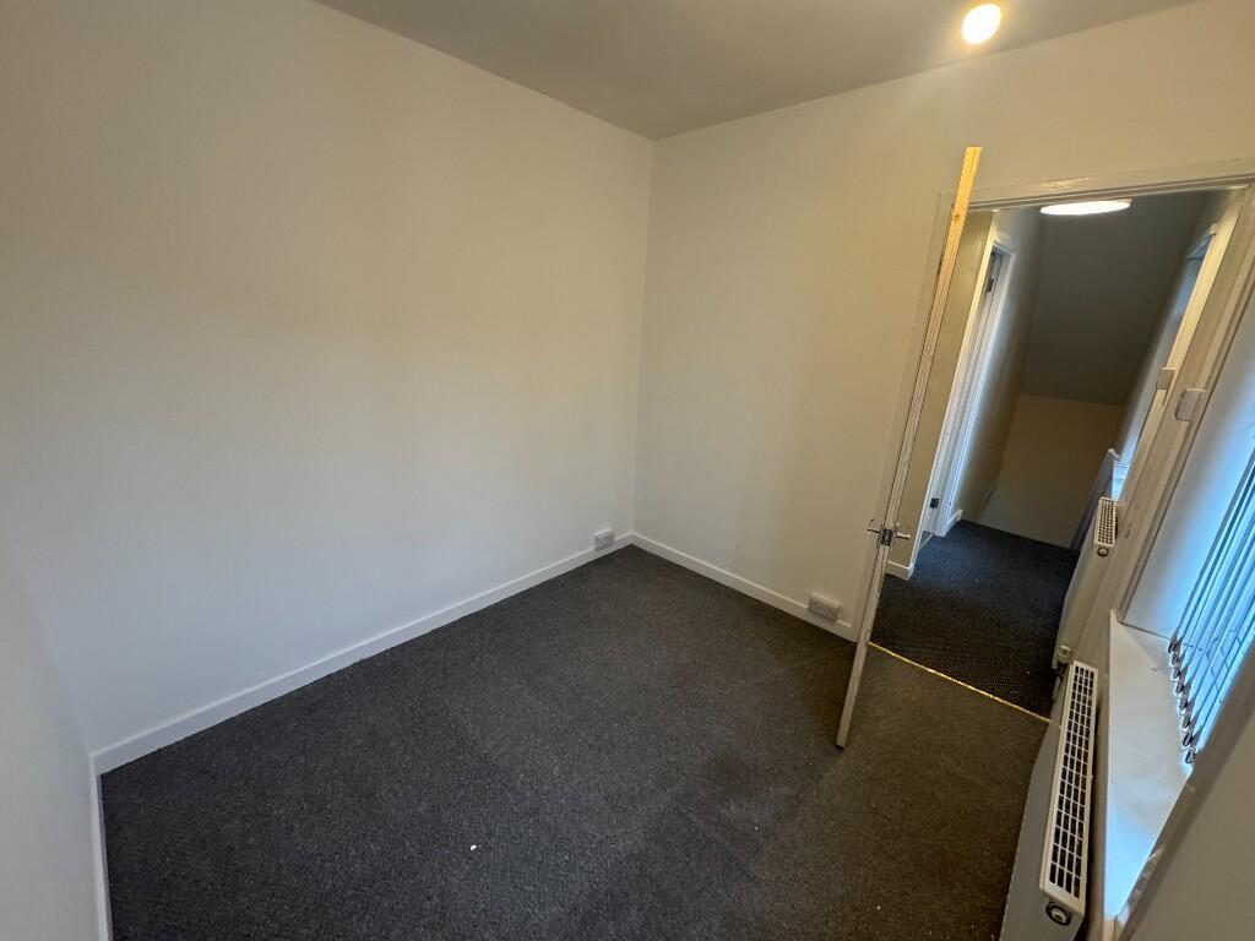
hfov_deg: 102.1
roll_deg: -2.7
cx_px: 628
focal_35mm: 14
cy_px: 470
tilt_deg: -17.5
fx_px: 508
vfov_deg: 85.7
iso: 250
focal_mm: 2.22
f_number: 2.2
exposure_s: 1/99
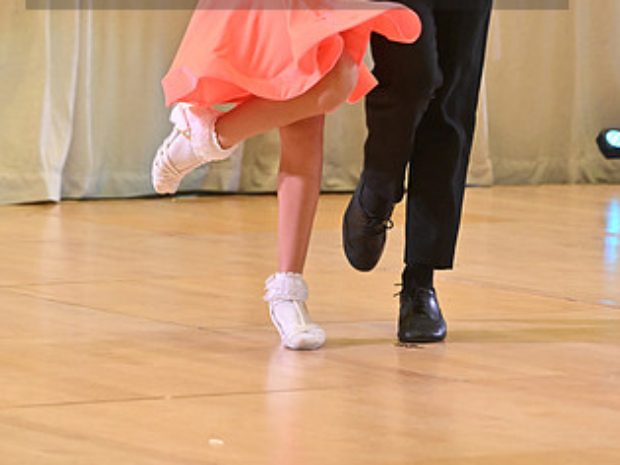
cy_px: -55
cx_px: 298
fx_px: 5389
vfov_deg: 4.9
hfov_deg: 6.6
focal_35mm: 301
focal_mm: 170
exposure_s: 1/400
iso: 4000
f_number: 5.6
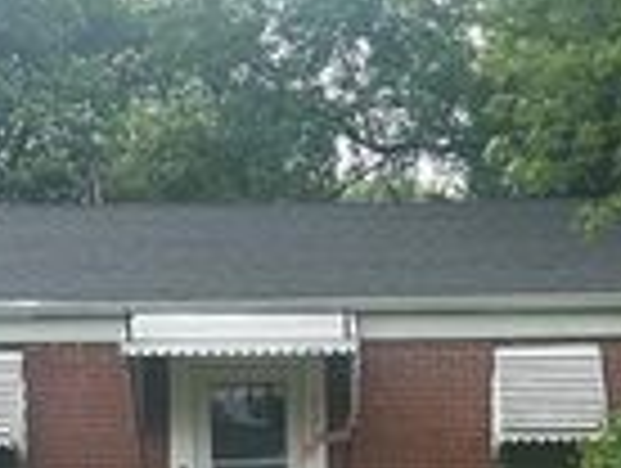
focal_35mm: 94
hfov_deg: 20.8
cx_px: 342
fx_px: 1689
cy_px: 610
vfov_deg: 15.1
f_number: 1.5
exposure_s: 1/1183
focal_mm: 5.7
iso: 50
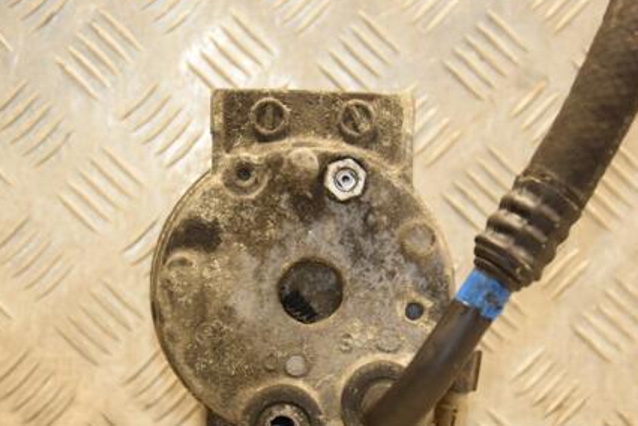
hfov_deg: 18.6
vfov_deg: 12.5
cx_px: 323
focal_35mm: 110
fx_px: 1951
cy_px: 255
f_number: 5
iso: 800
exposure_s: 1/125
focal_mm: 52
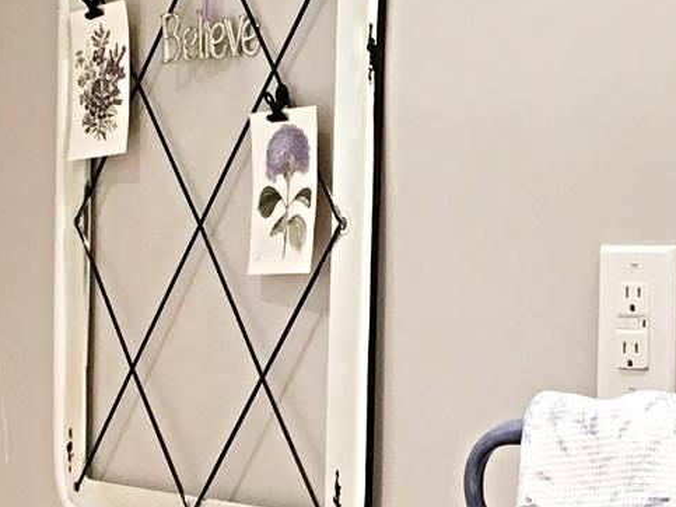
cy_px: 419
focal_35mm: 123
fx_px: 2401
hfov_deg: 16.0
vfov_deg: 12.0
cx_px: 397
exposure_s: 1/30
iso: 64
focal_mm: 4.15
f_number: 2.2
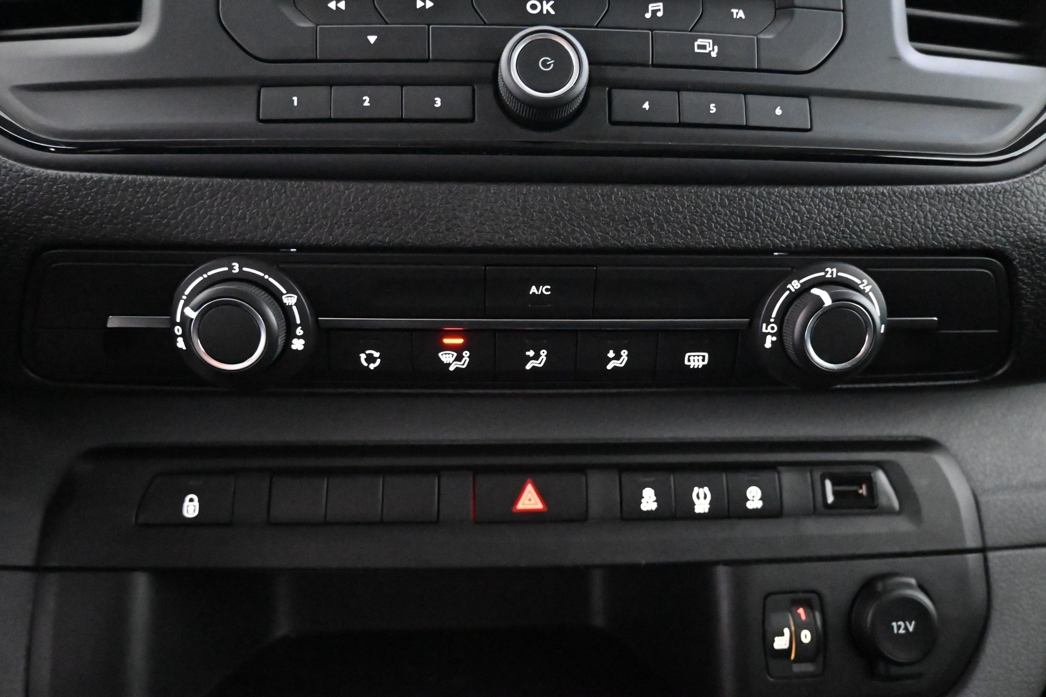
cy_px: 348
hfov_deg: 68.9
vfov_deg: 49.1
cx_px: 523
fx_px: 763
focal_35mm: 26
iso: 18000
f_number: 3.5
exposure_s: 1/30
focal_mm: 17.5
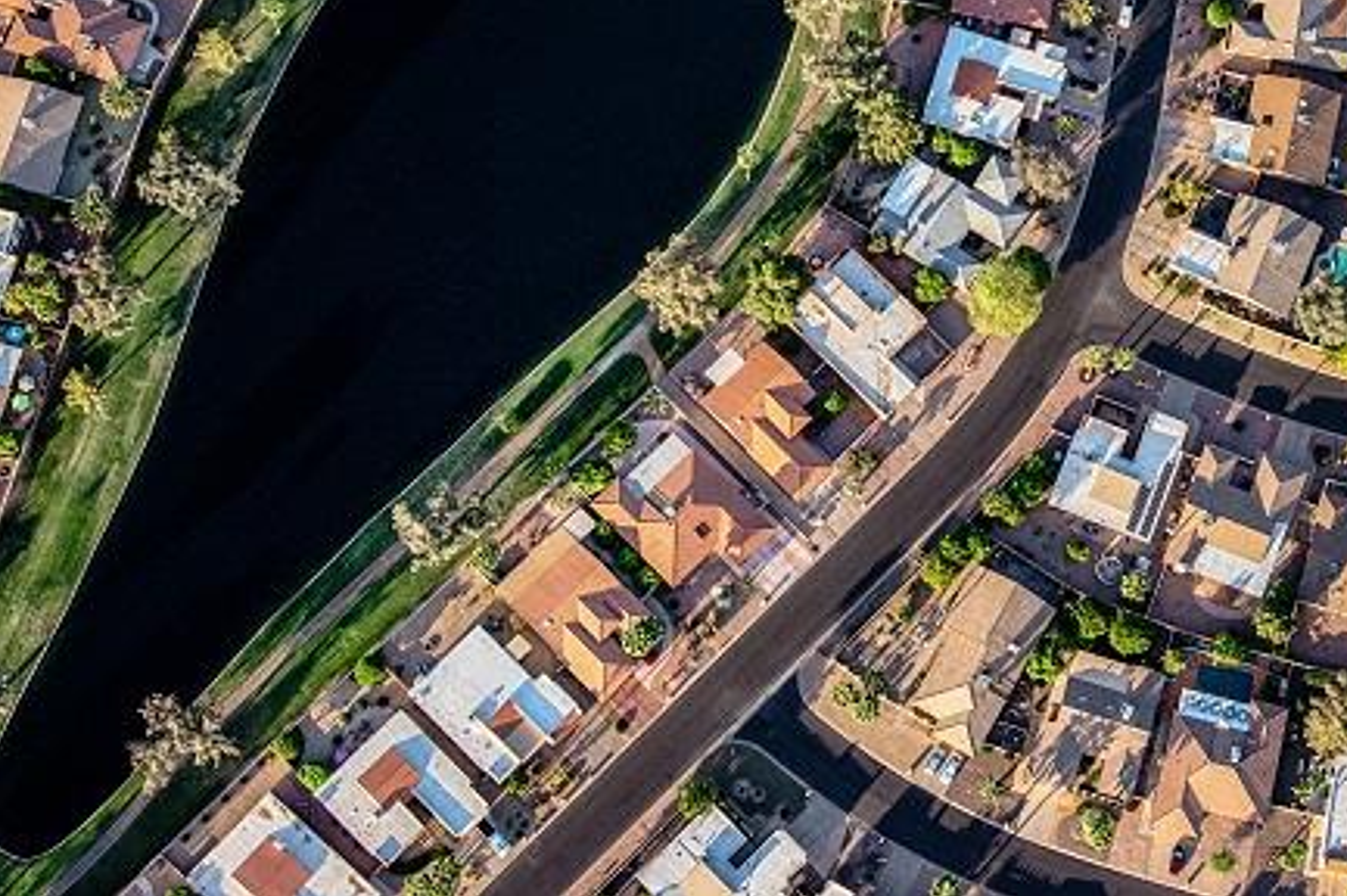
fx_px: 3178
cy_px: 70
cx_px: 1142
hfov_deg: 23.5
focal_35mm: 85
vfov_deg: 15.8
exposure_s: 1/1250
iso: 640
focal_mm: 46
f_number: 6.3
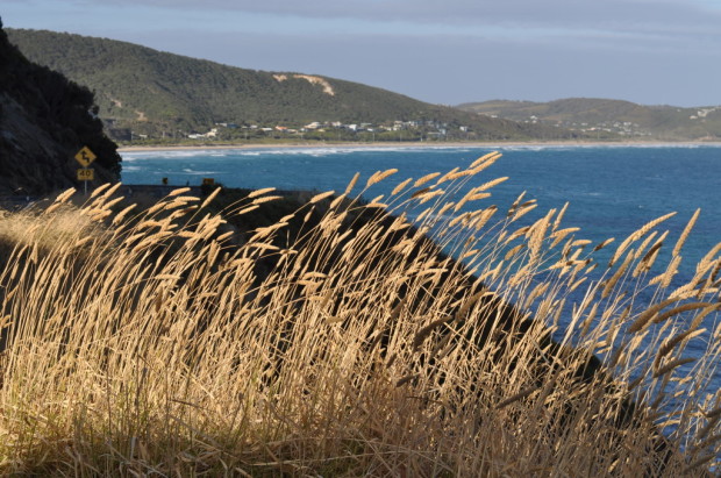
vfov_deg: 18.1
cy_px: 239
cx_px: 360
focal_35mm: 75
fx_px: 1499
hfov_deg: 27.0
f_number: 9
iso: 200
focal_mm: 50
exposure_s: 1/320
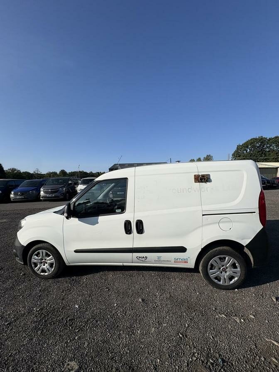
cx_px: 140
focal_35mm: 14
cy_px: 186
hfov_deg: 85.7
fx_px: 150
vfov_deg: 102.1
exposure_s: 1/3717
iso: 50
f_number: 2.2
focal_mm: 2.22
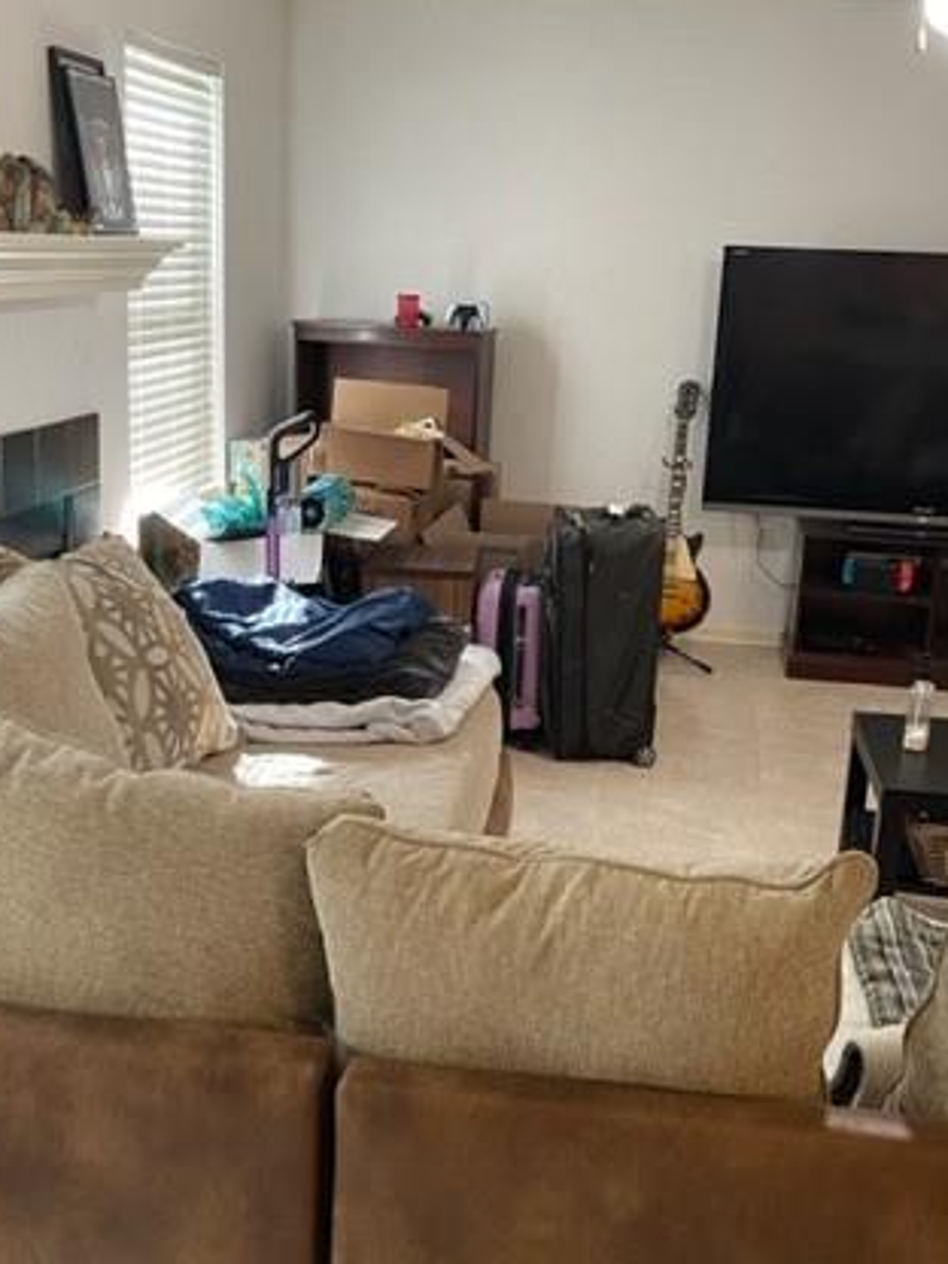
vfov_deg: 46.8
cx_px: 444
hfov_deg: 35.9
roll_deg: -1.9
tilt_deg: -14.1
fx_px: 1461
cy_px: 608
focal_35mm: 40
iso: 250
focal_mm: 5.1
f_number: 1.6
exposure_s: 1/60
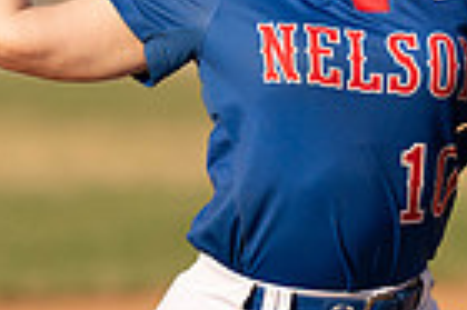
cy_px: 113
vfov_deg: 1.4
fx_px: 12296
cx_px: 323
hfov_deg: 2.2
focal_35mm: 949
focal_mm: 200
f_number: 2.8
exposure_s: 1/2000
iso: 100
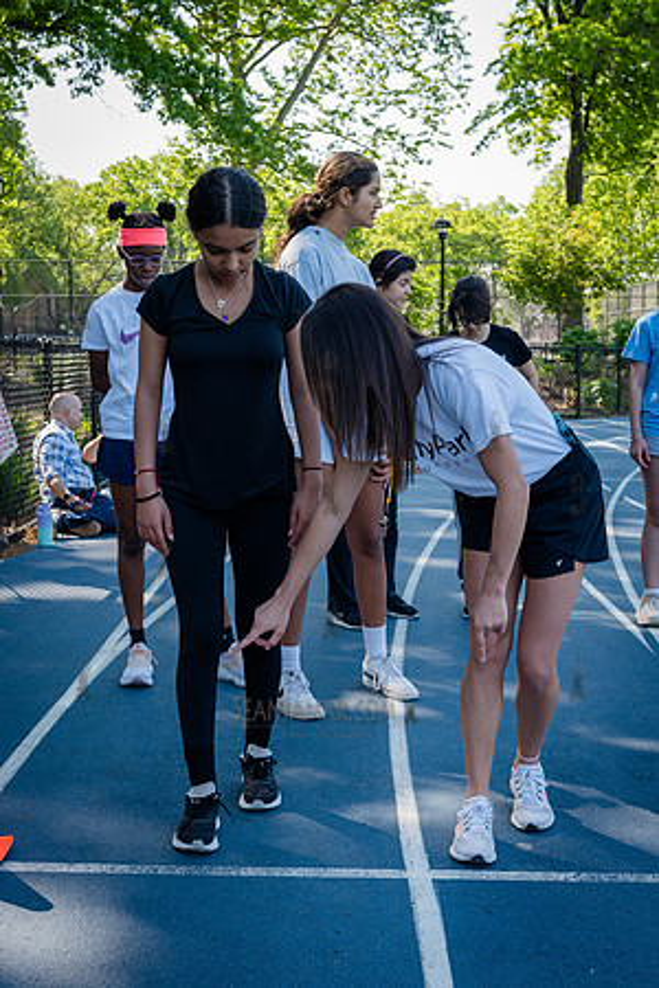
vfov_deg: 39.0
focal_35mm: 51
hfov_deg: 26.6
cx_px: 323
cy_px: 465
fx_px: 1395
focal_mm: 32
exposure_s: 1/400
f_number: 4.5
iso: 400
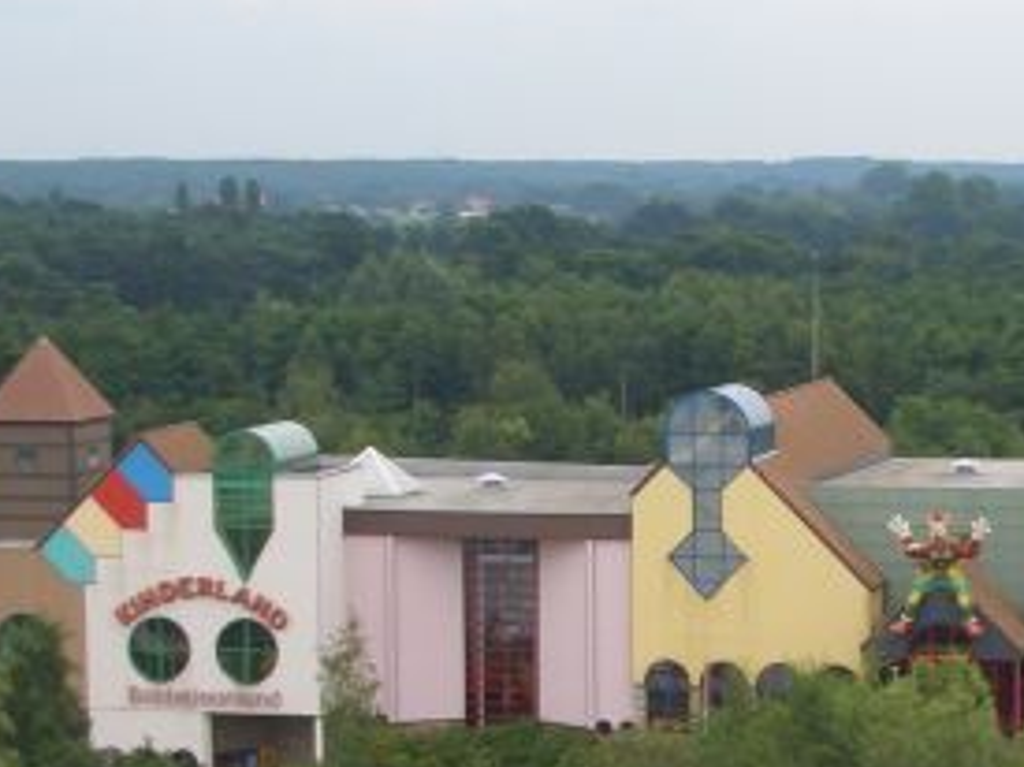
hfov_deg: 17.1
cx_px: 853
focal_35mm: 114
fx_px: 3371
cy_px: 622
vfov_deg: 12.9
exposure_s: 1/160
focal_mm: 8.2
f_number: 5
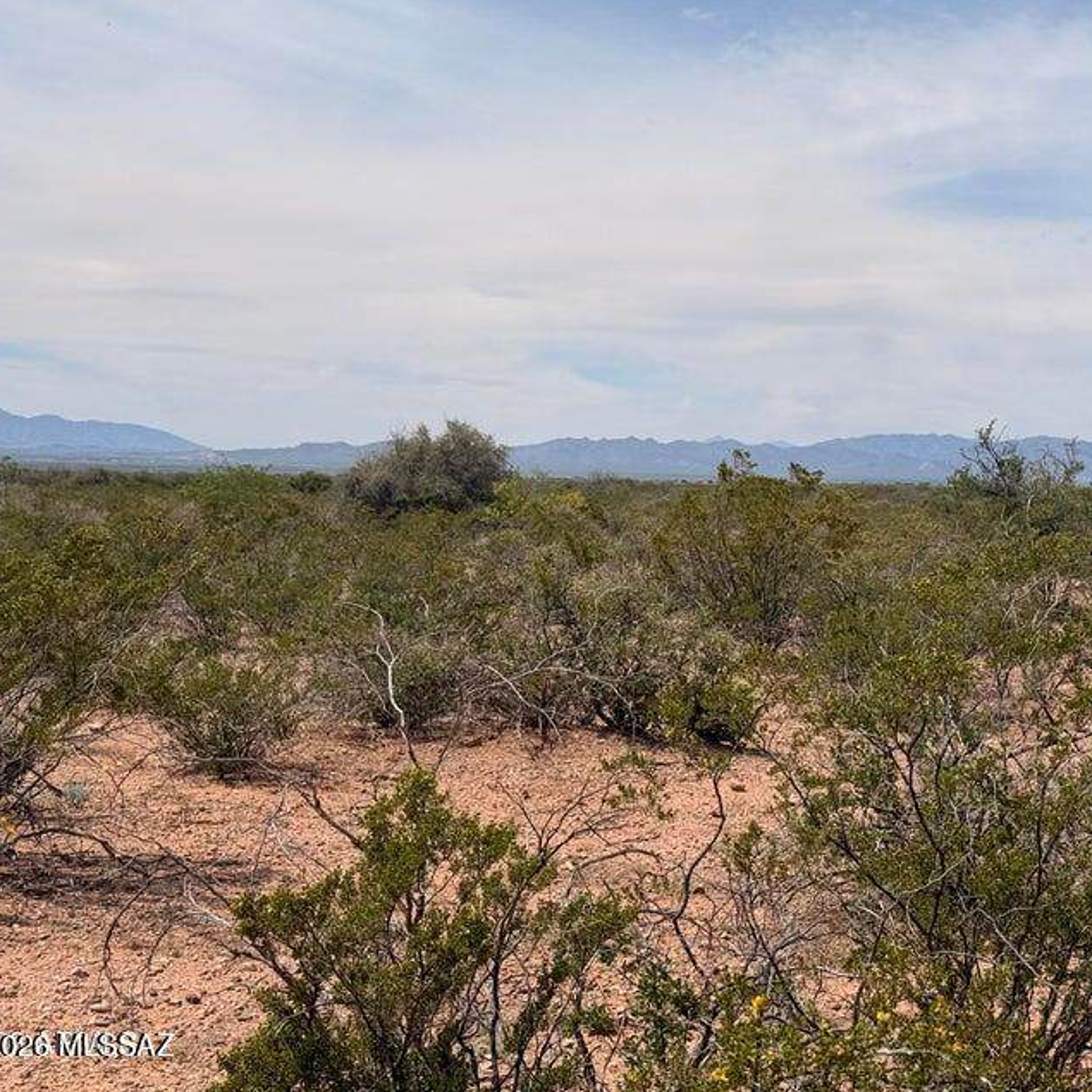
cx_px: 687
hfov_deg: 29.9
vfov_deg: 30.0
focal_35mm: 57
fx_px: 2034
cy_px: 543
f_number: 1.78
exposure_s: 1/9901
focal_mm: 6.76
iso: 64
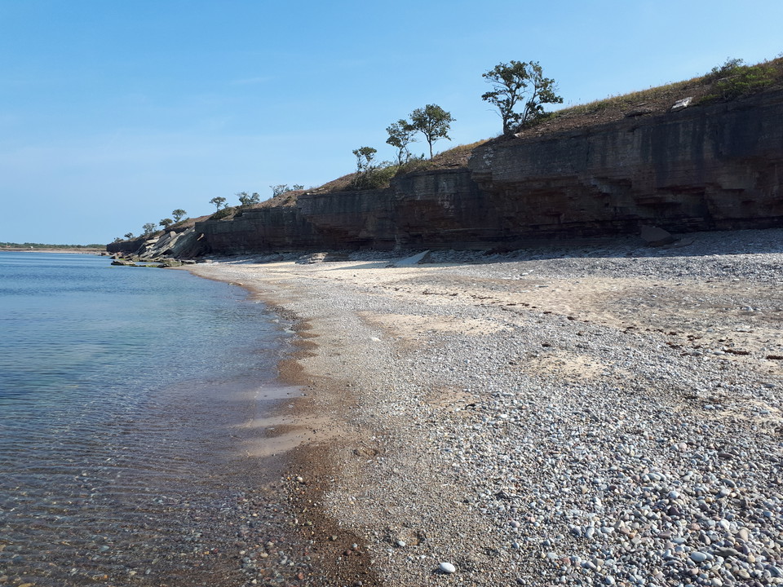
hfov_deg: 65.3
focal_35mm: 27
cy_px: 294
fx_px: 611
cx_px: 392
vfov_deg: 51.4
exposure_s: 1/1095
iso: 40
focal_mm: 3.6
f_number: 1.9
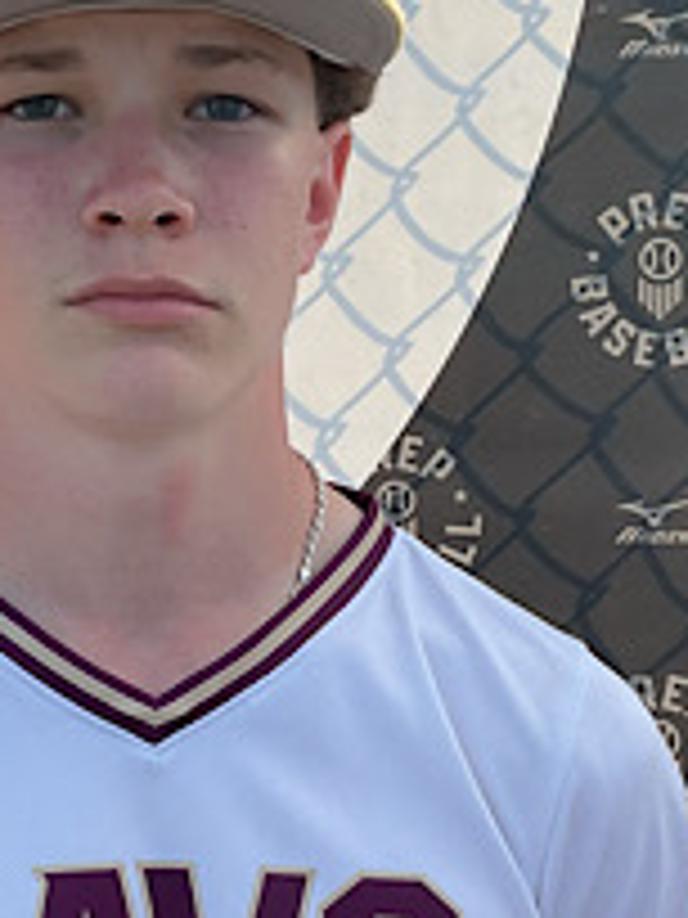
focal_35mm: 57
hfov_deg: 25.3
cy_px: 598
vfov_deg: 33.5
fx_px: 1511
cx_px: 166
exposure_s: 1/759
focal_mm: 3
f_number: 1.8
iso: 16
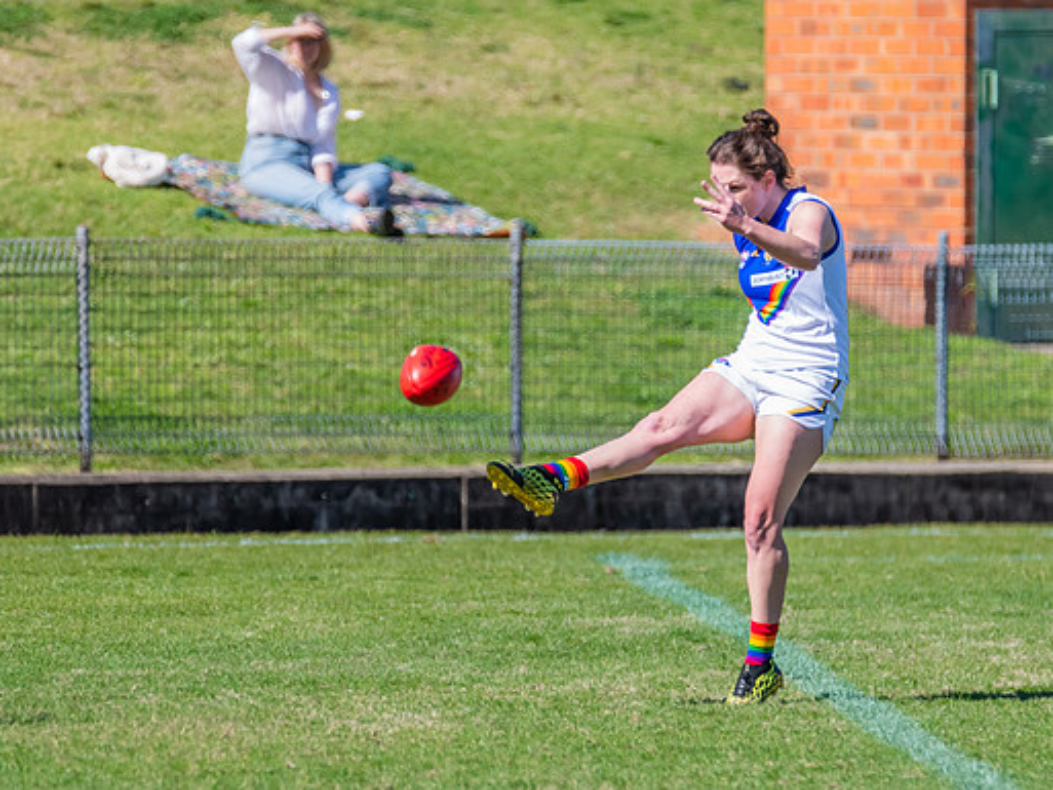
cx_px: 667
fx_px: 23063
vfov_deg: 2.0
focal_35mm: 758
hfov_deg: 2.6
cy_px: 394
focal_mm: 500
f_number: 9
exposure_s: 1/1600
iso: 800
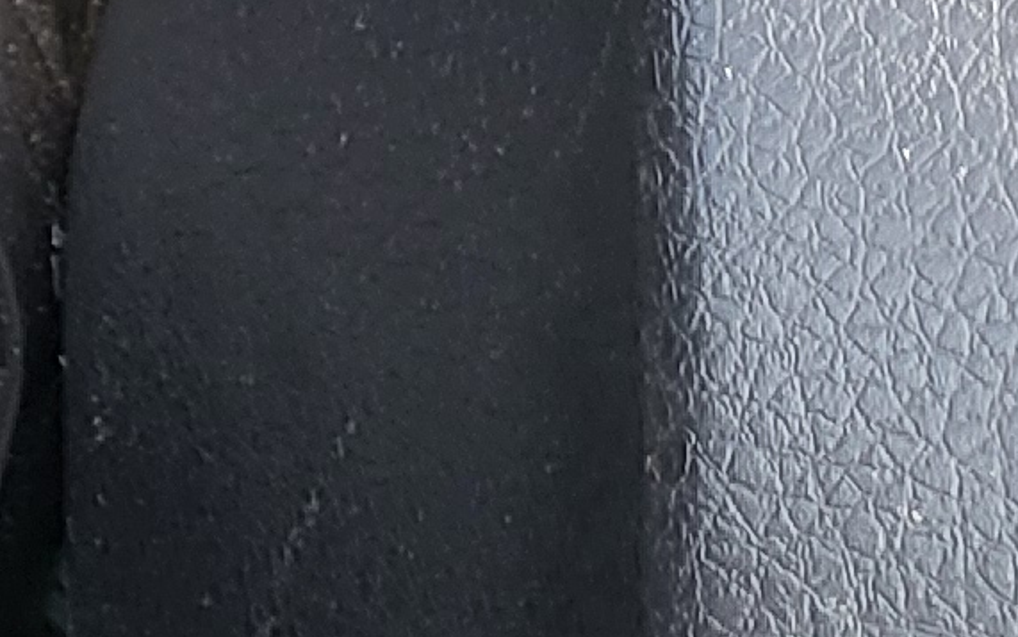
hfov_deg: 9.4
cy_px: -616
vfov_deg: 6.6
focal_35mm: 193
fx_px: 5355
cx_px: -1642
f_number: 1.8
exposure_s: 1/120
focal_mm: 4.25
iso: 125
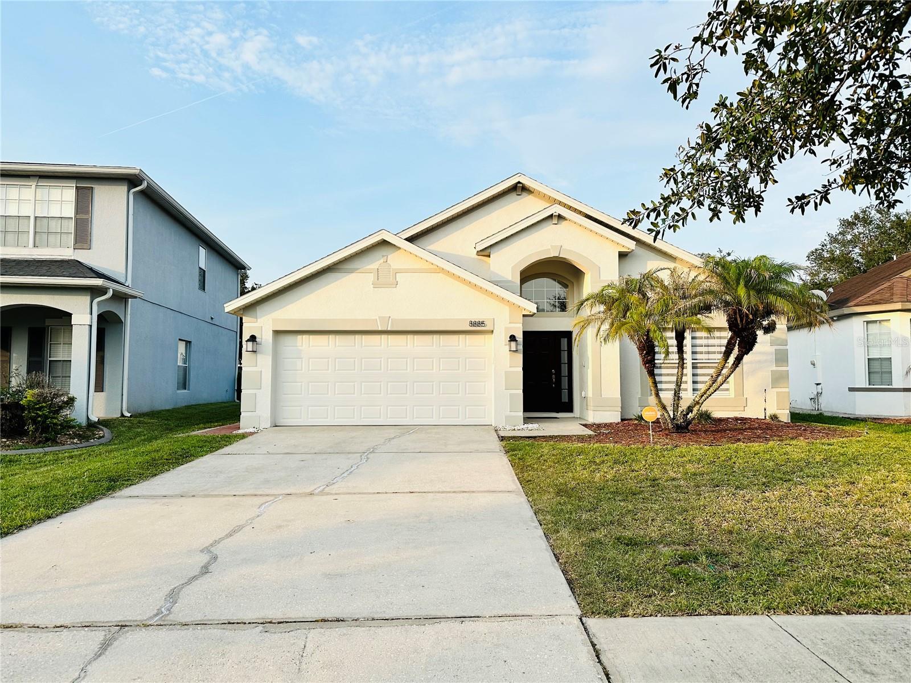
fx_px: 632
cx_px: 456
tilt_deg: +1.6
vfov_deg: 56.8
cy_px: 342
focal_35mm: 24
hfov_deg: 71.6
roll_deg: -0.3
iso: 80
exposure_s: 1/1721
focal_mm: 6.86
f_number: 1.78
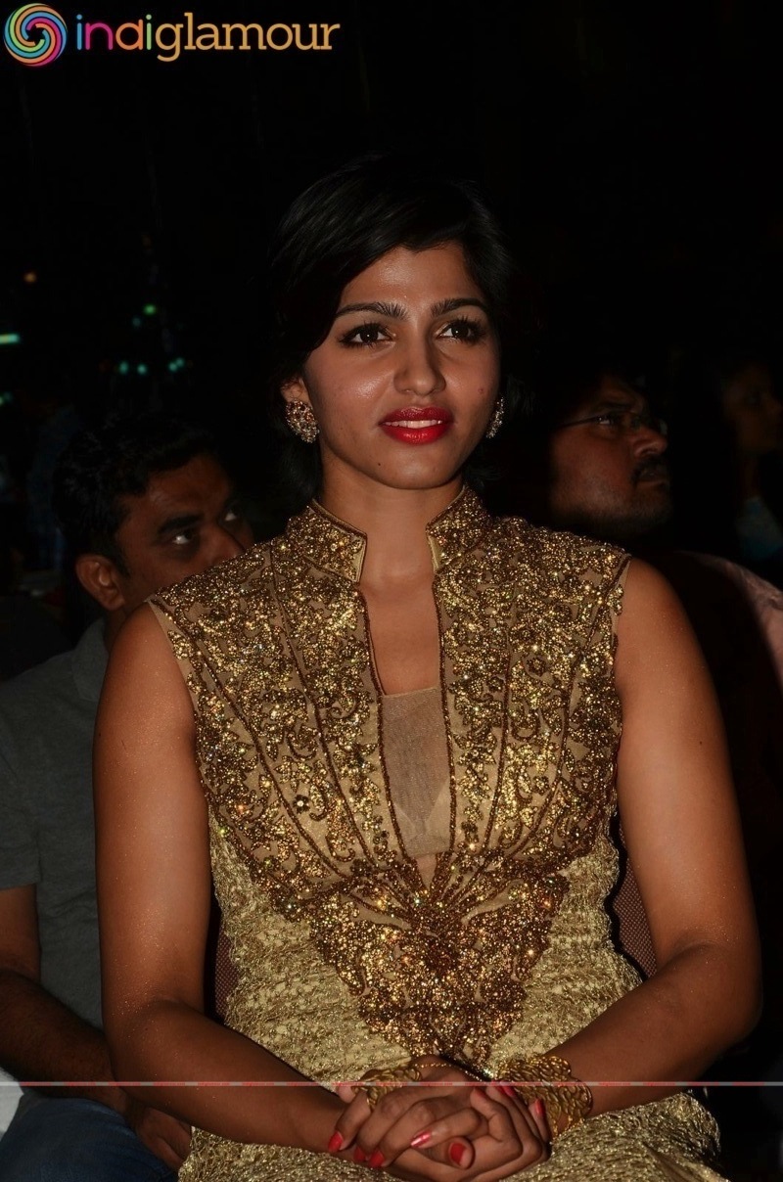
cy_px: 591
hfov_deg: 13.8
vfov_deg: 20.7
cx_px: 392
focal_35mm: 99
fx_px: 3245
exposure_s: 1/160
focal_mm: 66
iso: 200
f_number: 9
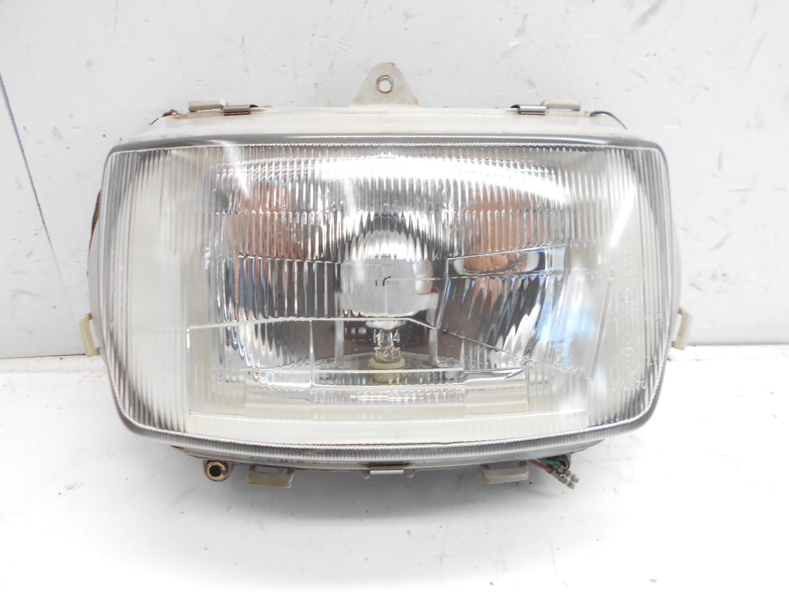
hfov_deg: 67.3
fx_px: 593
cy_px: 296
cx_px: 394
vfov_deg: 53.1
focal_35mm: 26
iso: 100
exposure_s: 1/30
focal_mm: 4.6
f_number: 3.2
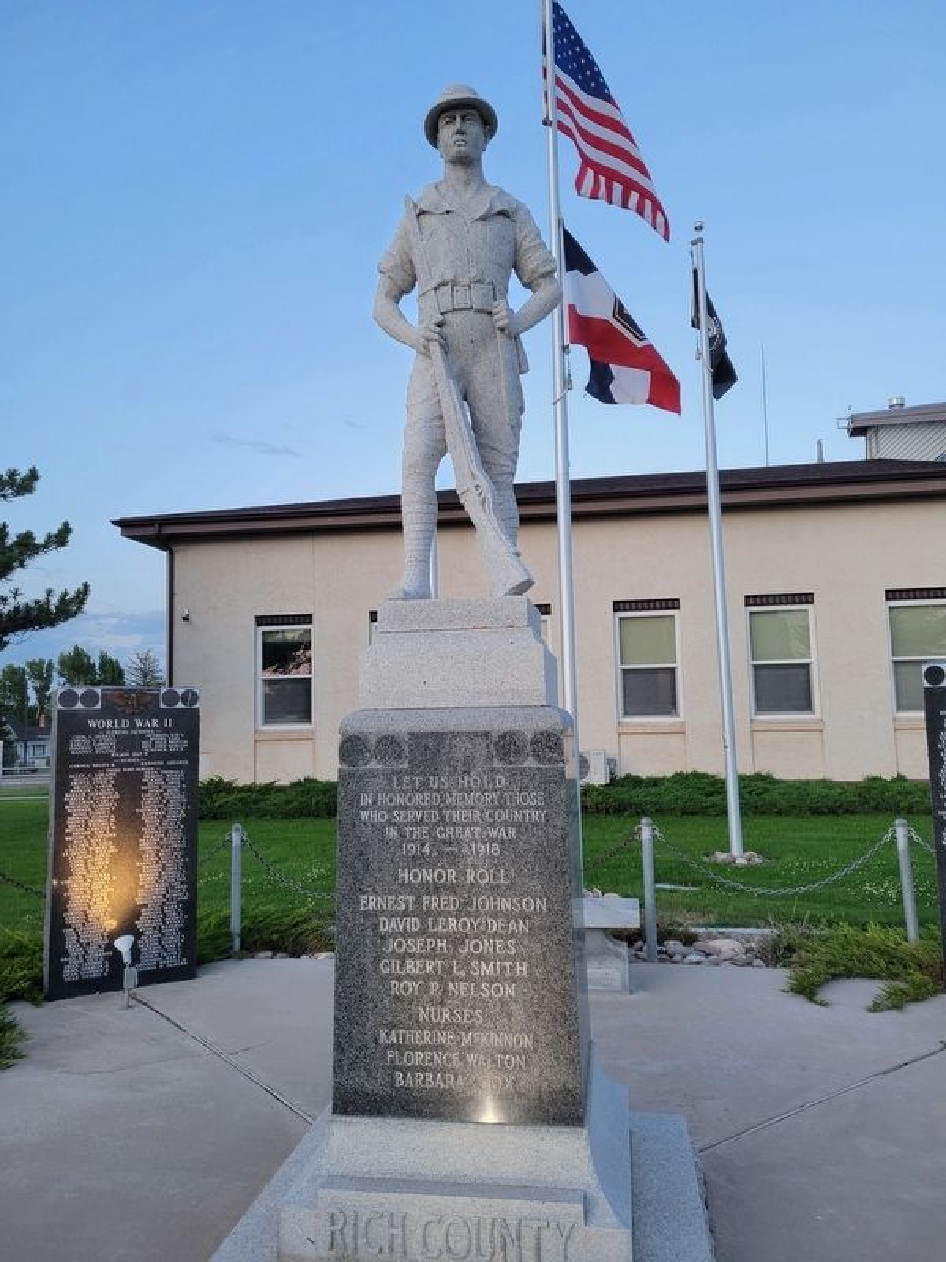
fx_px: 947
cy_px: 631
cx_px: 473
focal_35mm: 26
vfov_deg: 67.3
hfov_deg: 53.1
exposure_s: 1/120
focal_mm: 5.4
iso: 80
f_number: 1.8
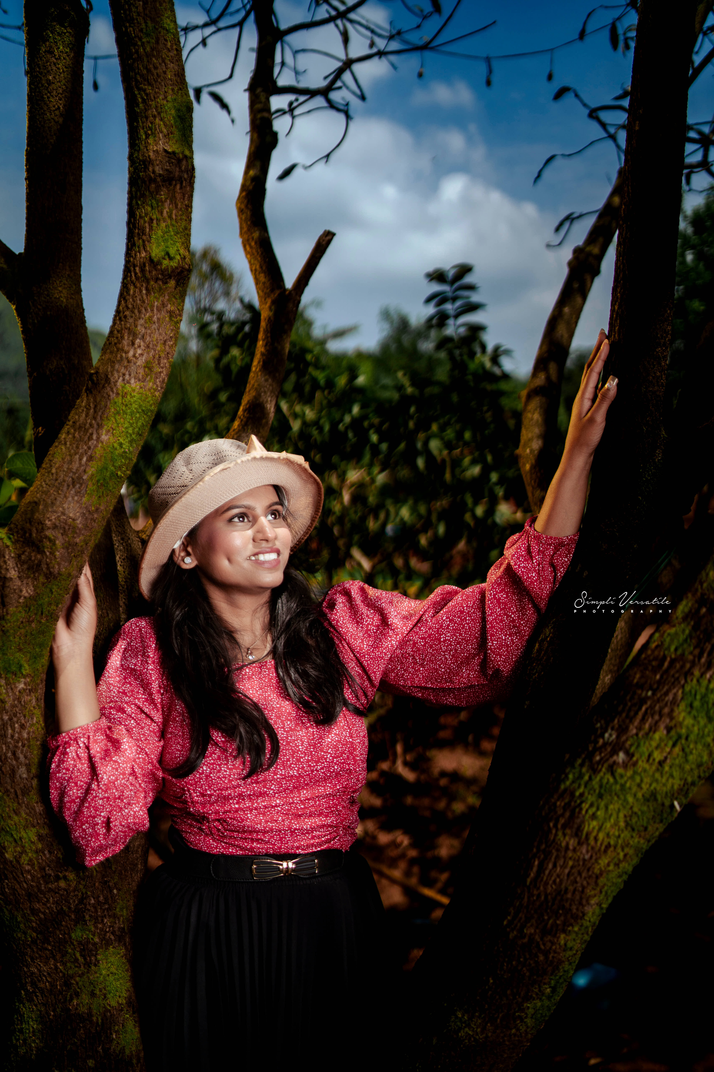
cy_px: 536
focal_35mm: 35
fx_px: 1041
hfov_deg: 37.9
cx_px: 357
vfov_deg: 54.4
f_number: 1.4
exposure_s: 1/6400
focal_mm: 35
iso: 100
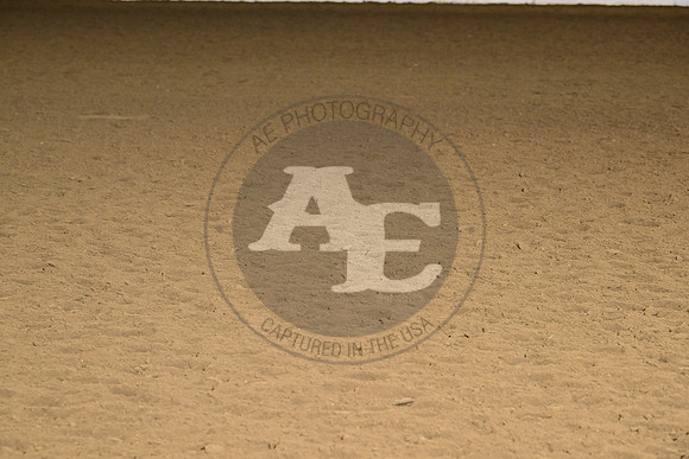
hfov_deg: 15.8
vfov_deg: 10.6
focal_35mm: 130
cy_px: 230
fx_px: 2489
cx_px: 344
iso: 3200
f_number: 5
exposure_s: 1/200
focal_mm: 130
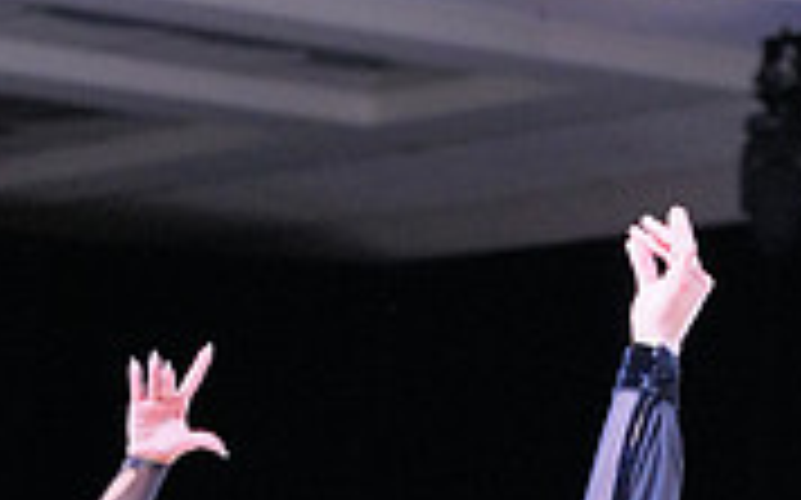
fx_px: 6828
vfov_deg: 4.1
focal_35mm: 313
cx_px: 367
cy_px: 1275
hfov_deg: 6.7
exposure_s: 1/400
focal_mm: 94
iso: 4000
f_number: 5.6
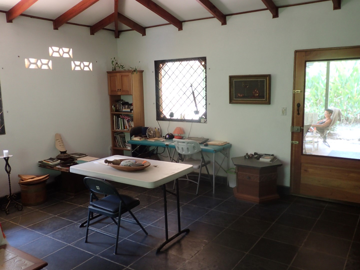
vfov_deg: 46.8
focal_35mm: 30
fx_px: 312
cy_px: 135
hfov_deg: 60.0
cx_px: 180
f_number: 2.3
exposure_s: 1/30
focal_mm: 5.5
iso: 200
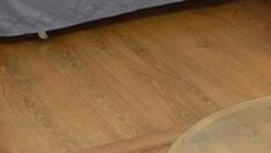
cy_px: -76
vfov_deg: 10.0
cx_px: 470
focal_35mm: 118
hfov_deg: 15.8
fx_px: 849
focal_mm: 12
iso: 400
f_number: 4
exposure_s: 1/60
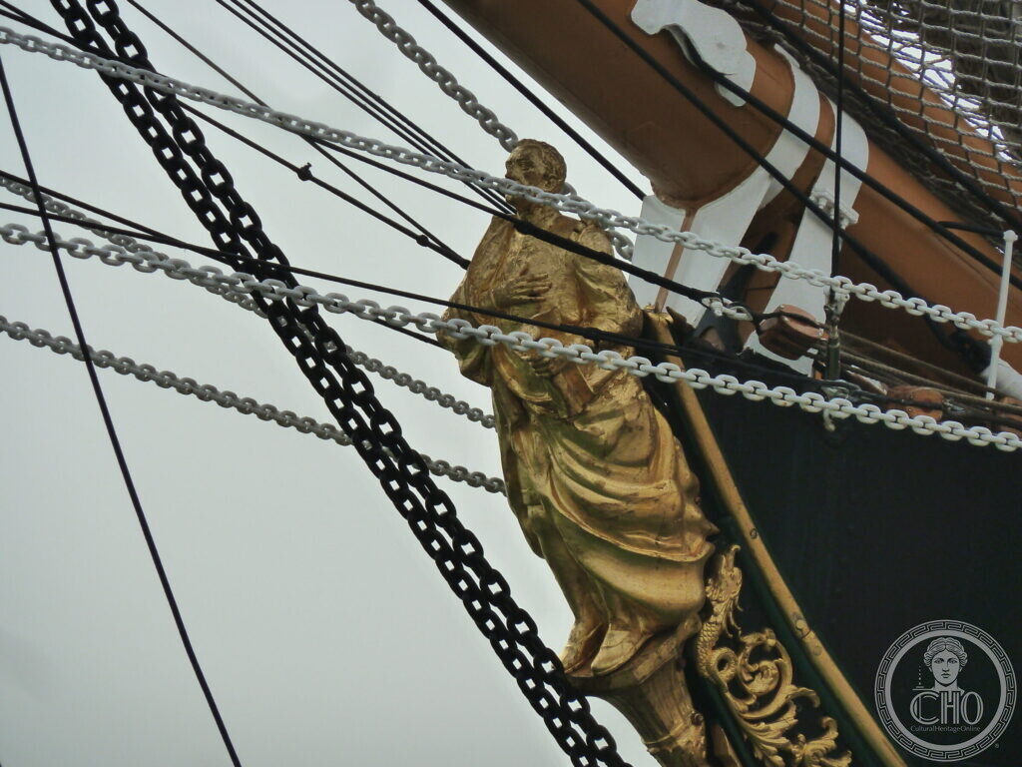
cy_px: 384
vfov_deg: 6.6
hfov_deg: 8.8
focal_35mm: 225
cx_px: 511
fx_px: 6643
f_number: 4.6
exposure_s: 1/500
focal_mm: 37
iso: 200
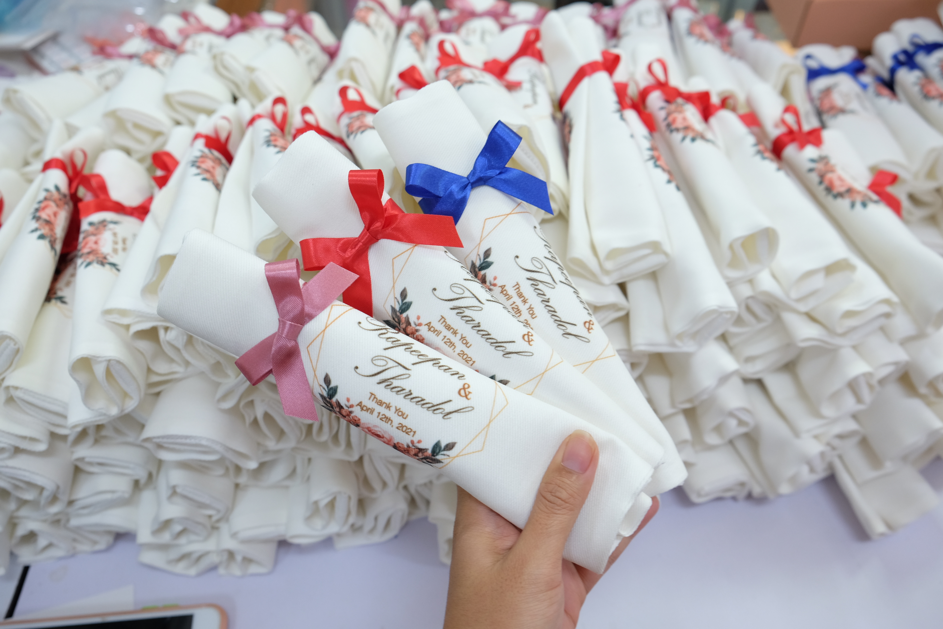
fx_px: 707
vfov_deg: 47.9
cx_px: 472
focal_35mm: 27
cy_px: 314
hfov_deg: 67.4
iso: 640
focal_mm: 18
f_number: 4
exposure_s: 1/15
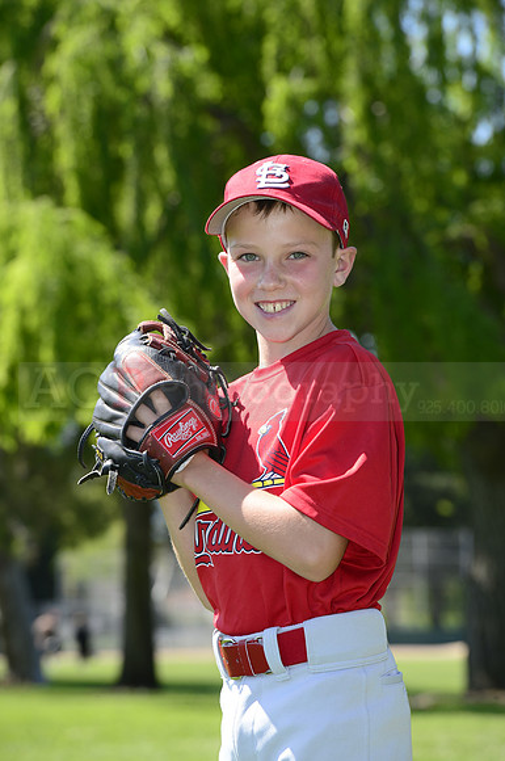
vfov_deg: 11.8
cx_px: 252
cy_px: 380
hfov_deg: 7.8
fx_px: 3693
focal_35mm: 175
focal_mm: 175
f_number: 10
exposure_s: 1/160
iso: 200
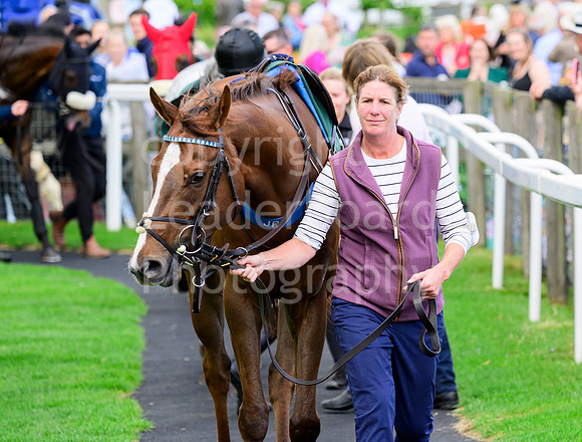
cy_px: 236
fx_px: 5338
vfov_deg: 4.7
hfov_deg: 6.2
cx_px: 398
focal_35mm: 316
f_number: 6.3
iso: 500
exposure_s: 1/500
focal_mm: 230
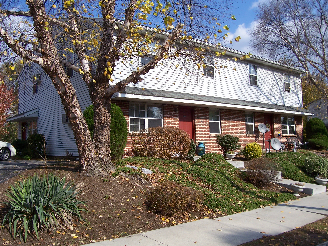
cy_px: 123
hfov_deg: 54.0
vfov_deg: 41.8
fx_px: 322
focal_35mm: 34
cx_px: 164
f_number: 5.6
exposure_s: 1/500
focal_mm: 5.6
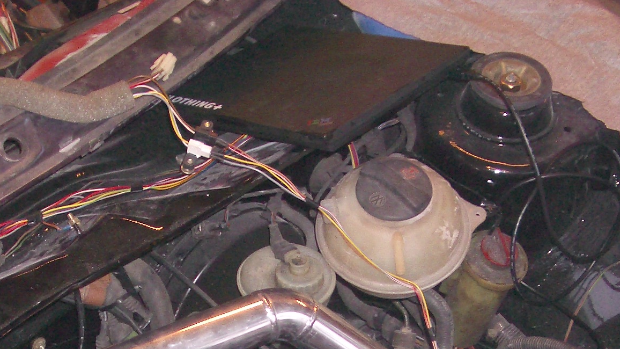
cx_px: 261
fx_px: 1249
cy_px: 430
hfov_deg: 27.8
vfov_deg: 15.3
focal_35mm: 76
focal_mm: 5.8
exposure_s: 1/60
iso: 100
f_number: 2.6
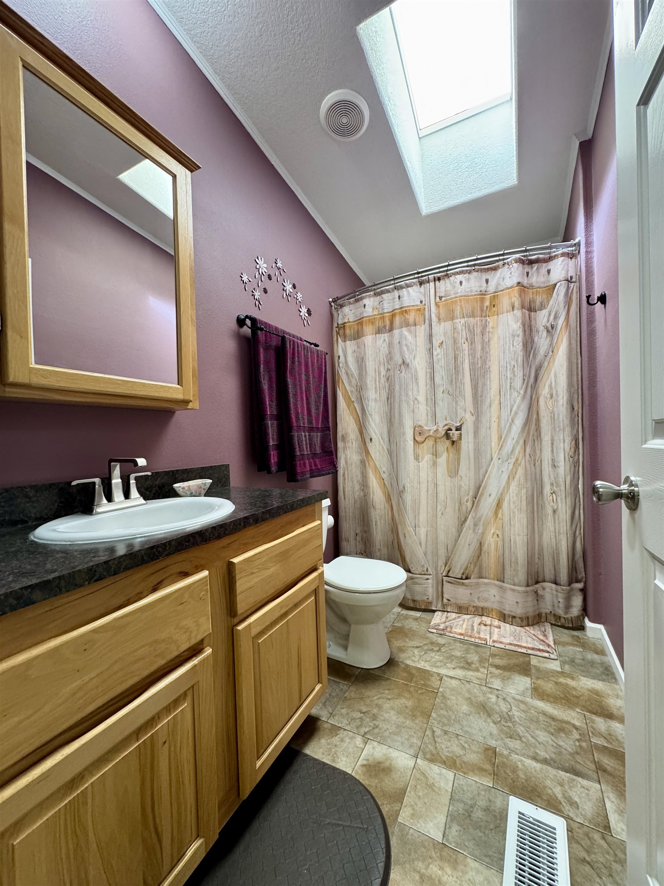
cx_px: 332
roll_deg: +1.1
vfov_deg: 102.1
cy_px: 443
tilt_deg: -0.8
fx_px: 358
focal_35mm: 14
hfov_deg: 85.7
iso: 250
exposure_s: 1/60
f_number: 2.2
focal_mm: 2.22
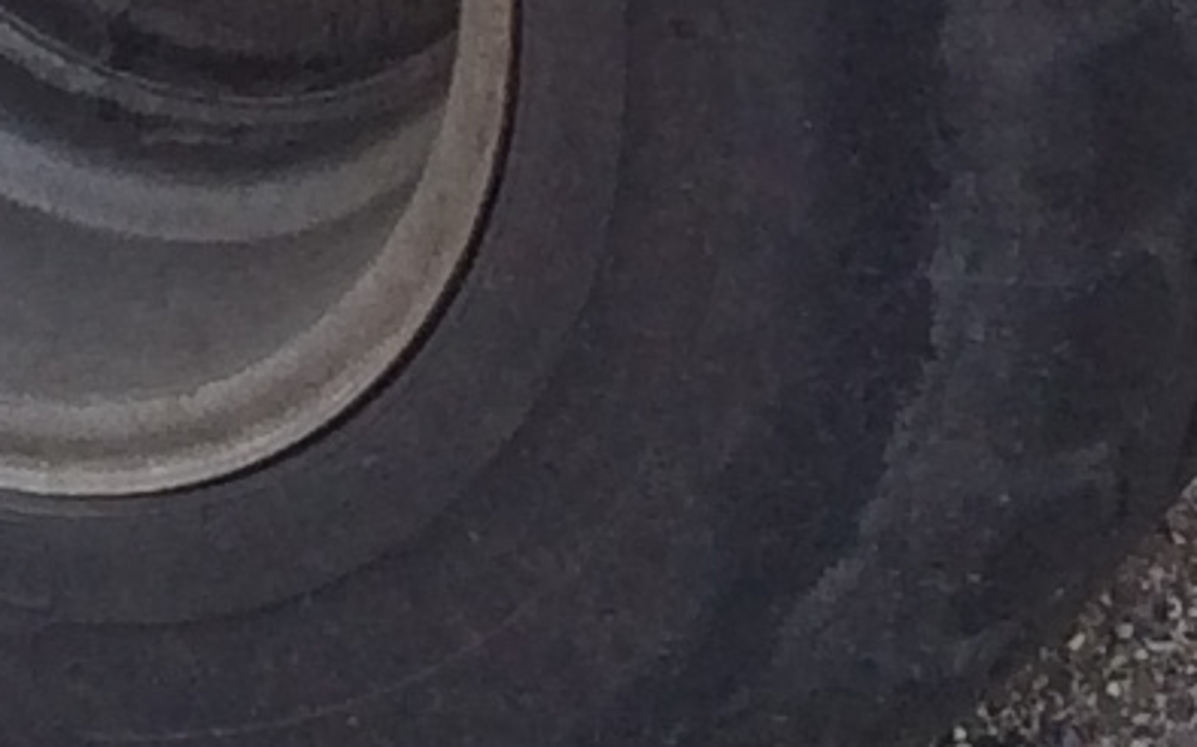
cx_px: -18
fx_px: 7273
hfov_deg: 9.3
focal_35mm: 223
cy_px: -1470
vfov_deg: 5.5
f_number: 2.4
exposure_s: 1/374
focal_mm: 3.3
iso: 32
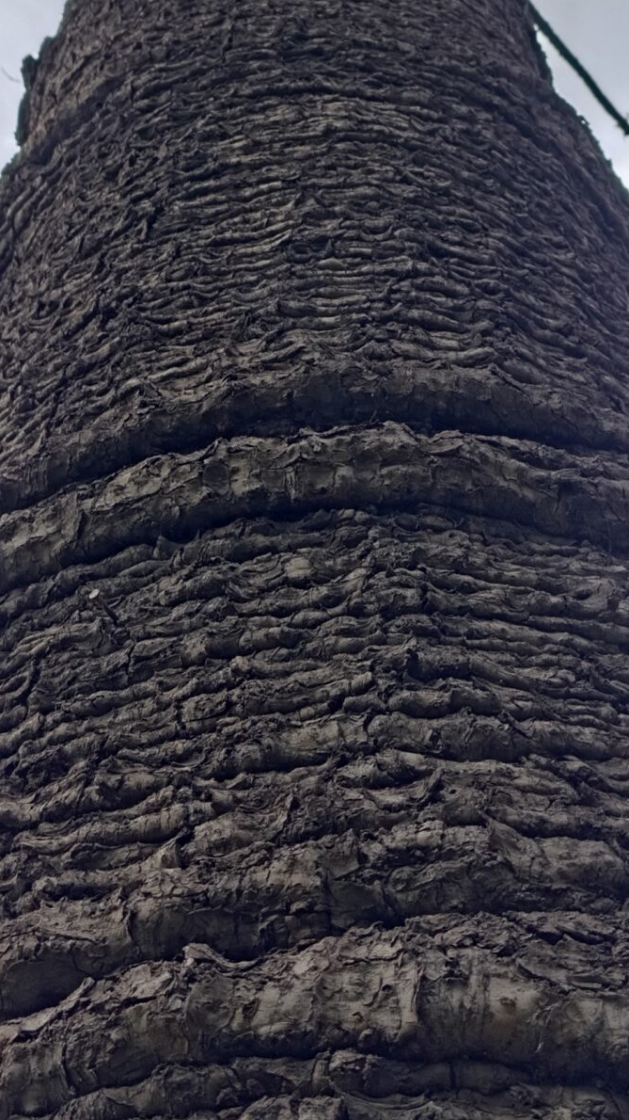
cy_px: 310
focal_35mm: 54
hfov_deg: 22.2
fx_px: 1602
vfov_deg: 37.7
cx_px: 314
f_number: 1.6
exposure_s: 1/326
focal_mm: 6.14
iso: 50
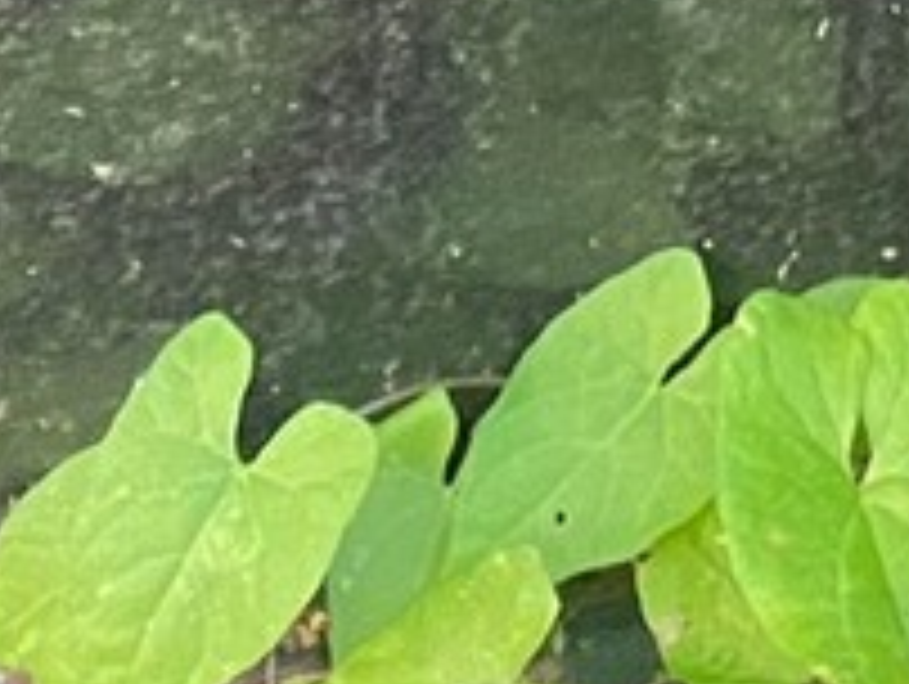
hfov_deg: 10.7
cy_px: -1526
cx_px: 477
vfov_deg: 7.0
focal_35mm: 185
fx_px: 4864
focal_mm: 4.25
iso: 640
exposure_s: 1/40
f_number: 1.8
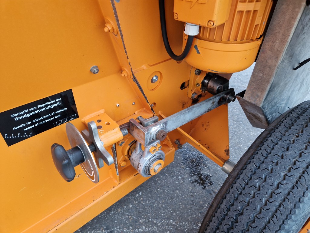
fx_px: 206
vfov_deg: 58.9
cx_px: 155
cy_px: 116
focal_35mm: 23
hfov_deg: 73.9
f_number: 1.8
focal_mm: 5.4
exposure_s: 1/110
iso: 50
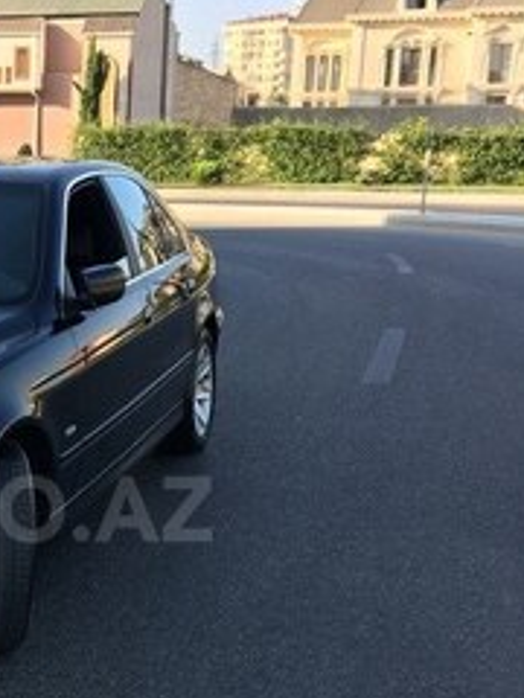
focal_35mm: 60
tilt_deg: -15.6
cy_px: 509
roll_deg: -0.4
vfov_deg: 31.7
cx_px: -12
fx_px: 1211
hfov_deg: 23.3
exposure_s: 1/413
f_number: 2.2
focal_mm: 4.15
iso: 25
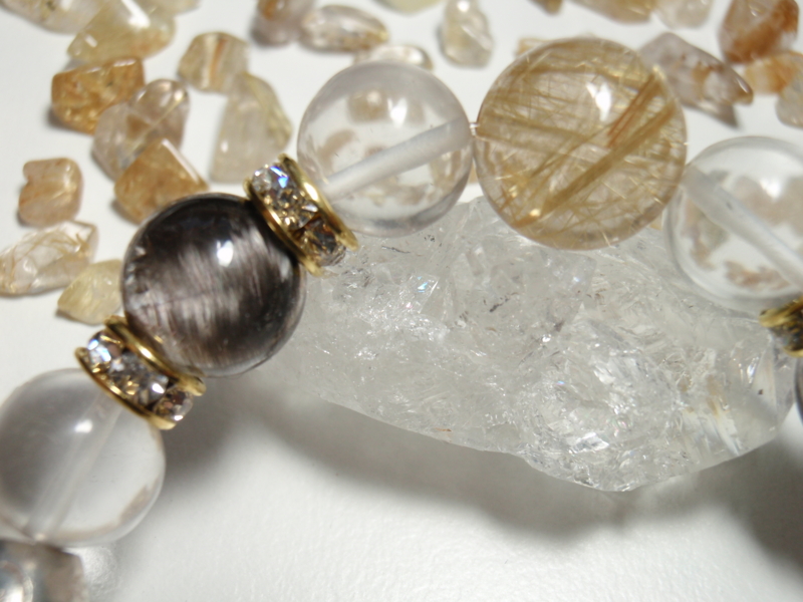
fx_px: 928
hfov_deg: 46.8
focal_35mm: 40
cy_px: 301
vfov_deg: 36.0
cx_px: 402
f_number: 3.9
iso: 100
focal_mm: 7.25
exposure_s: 1/50
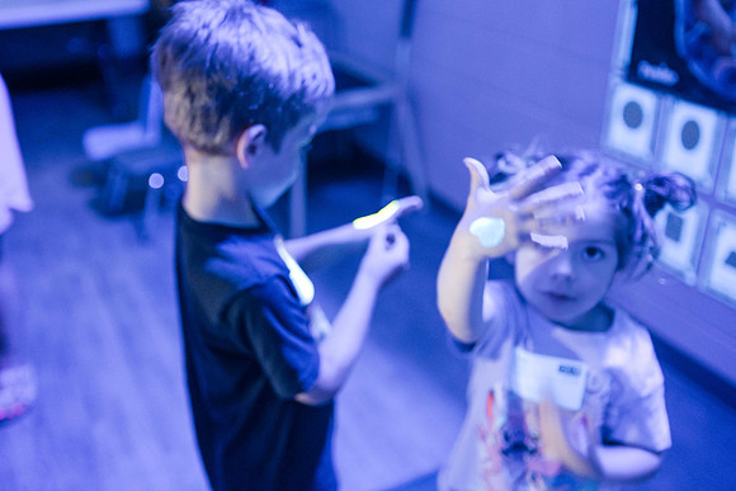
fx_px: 753
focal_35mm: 37
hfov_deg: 52.1
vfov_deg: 36.1
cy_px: 243
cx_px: 362
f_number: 2.2
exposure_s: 1/20
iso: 6400
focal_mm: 35
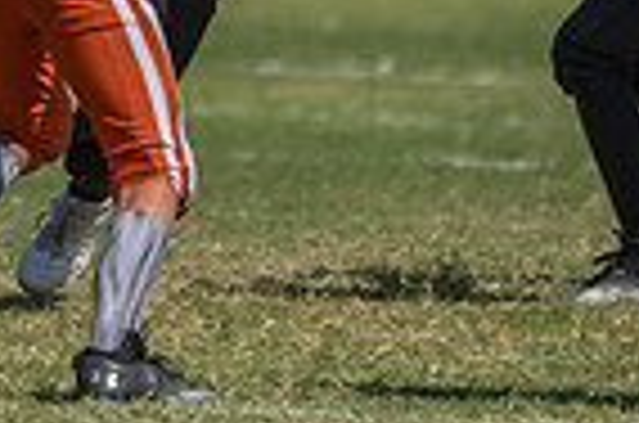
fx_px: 29027
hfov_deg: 1.3
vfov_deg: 0.8
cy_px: -236
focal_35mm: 1639
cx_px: 144
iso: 160
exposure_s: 1/1000
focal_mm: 400
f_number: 5.6
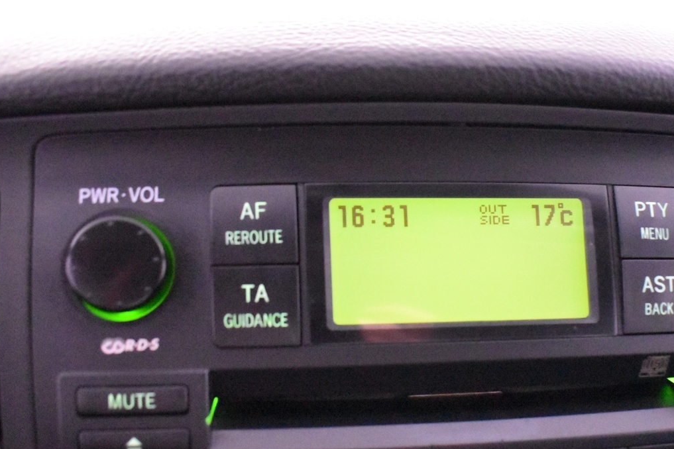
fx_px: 805
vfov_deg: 30.7
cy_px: 336
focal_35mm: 43
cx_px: 423
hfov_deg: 45.0
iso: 12800
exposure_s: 1/60
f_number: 3.5
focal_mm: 18
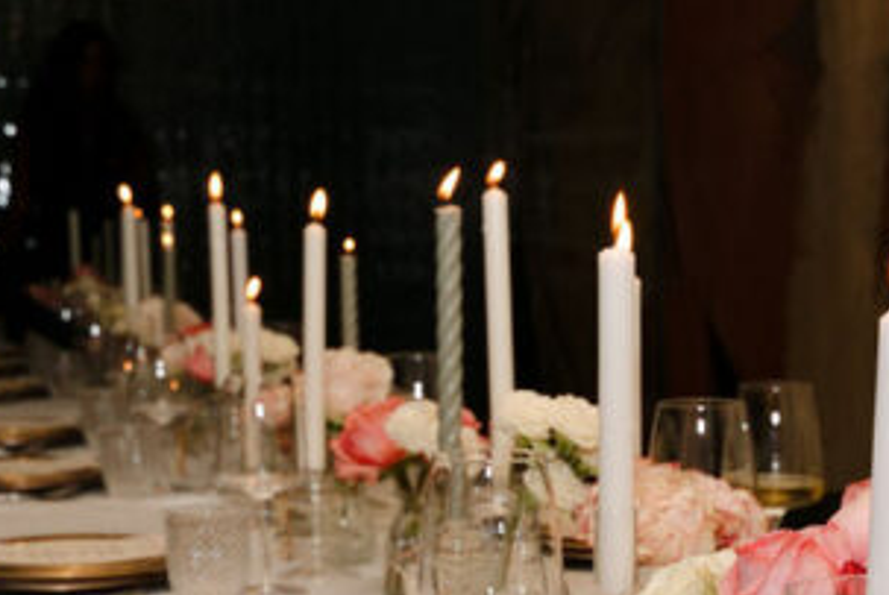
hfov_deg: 24.9
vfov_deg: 16.5
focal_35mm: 81
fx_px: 2003
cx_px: 616
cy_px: 605
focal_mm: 32
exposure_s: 1/160
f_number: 6.3
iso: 800
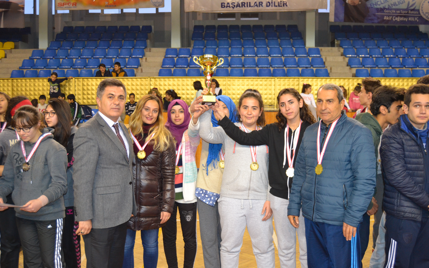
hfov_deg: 49.3
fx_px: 468
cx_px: 215
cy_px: 135
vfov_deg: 32.0
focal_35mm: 40
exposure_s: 1/60
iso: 1250
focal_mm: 26
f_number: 4
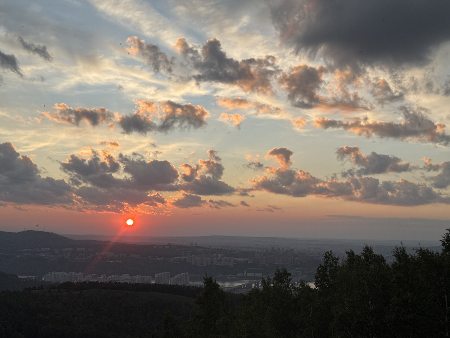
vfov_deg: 30.3
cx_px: 225
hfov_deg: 39.7
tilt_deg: +5.9
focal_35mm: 48
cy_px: 169
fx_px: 624
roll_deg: -0.6
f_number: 1.78
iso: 64
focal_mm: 6.76
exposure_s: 1/1770
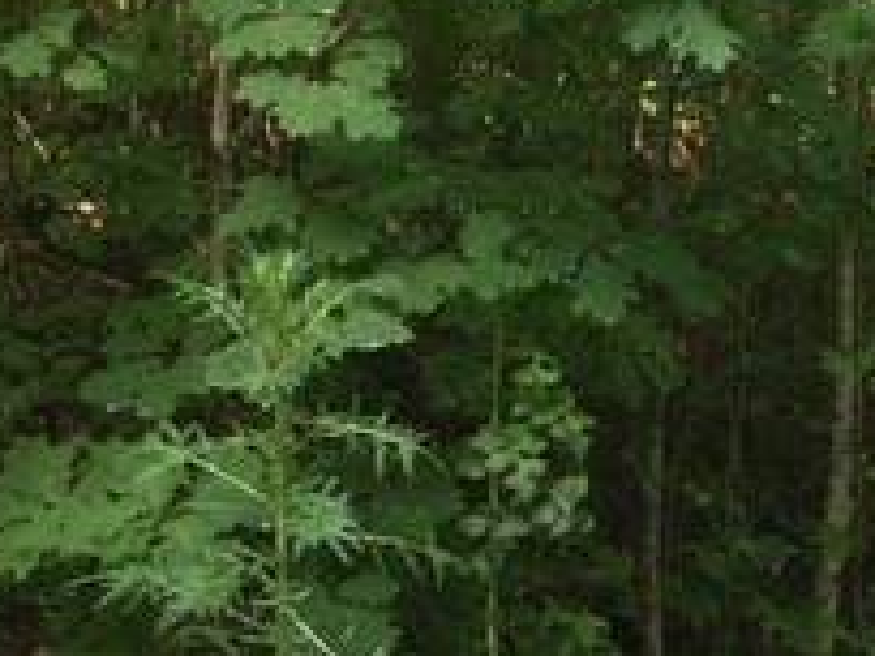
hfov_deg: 19.5
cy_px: 557
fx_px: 2300
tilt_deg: -2.4
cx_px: 1205
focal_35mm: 91
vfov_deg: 16.1
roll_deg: -1.2
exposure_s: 1/60
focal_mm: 4.15
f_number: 2.2
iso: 32
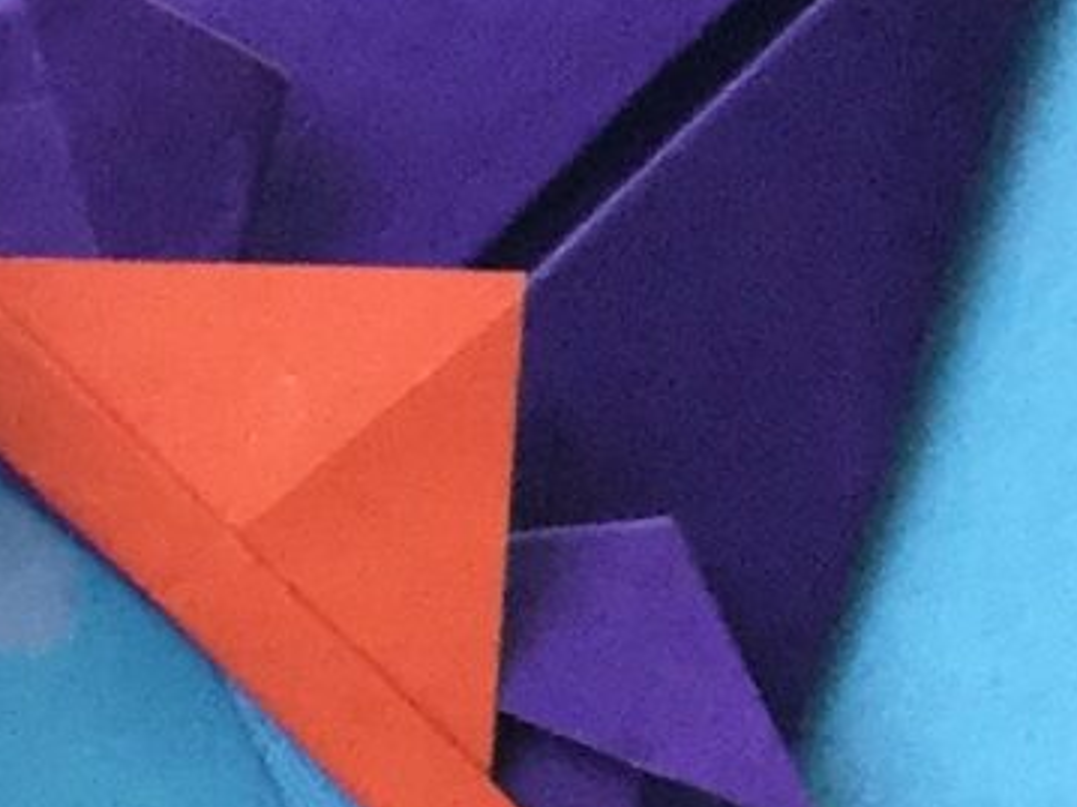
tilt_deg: -73.9
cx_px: -2619
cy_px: 1335
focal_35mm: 221
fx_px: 6874
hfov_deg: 7.4
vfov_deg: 6.6
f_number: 2.4
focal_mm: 3.3
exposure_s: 1/30
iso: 50
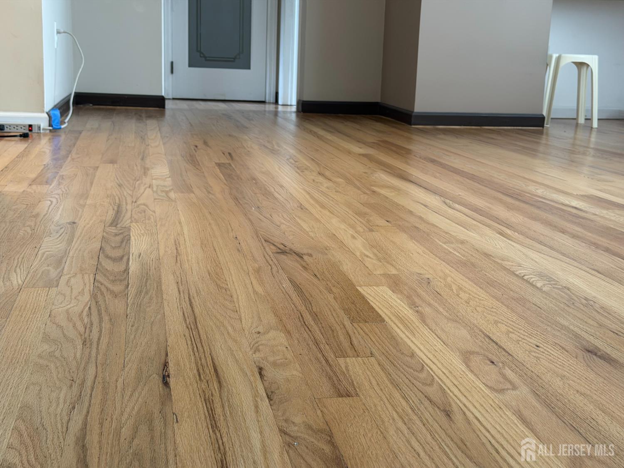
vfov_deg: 30.3
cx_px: 312
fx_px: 865
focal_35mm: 48
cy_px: 234
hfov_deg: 39.7
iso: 200
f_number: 1.78
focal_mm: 6.76
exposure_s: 1/60
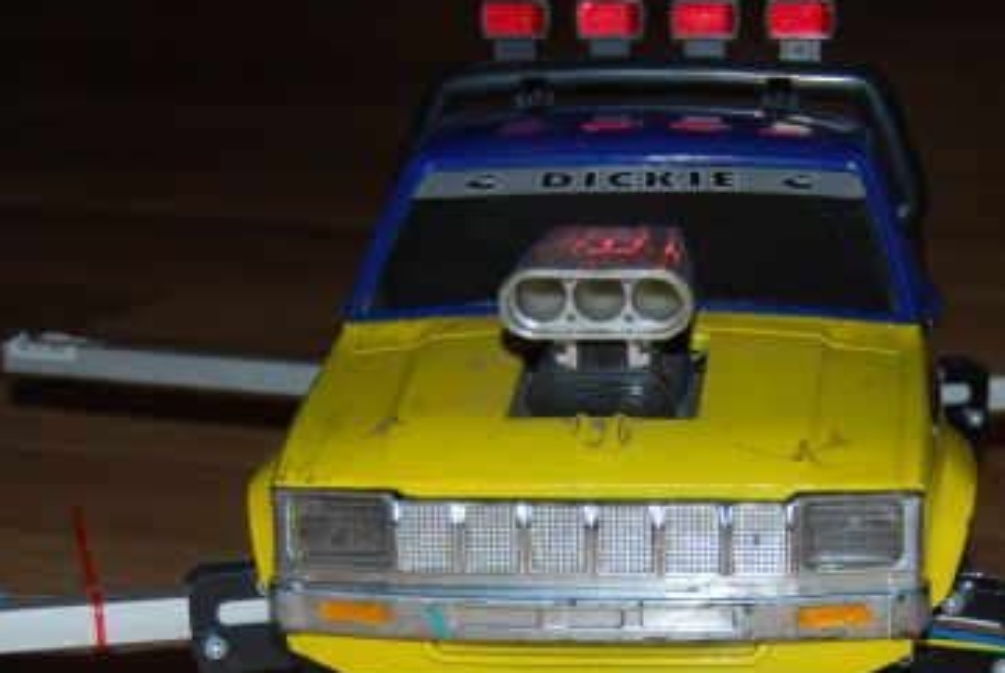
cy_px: 673
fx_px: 2883
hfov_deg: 19.7
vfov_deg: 13.2
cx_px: 621
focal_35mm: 103
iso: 200
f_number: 4.5
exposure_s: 1/60
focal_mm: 31
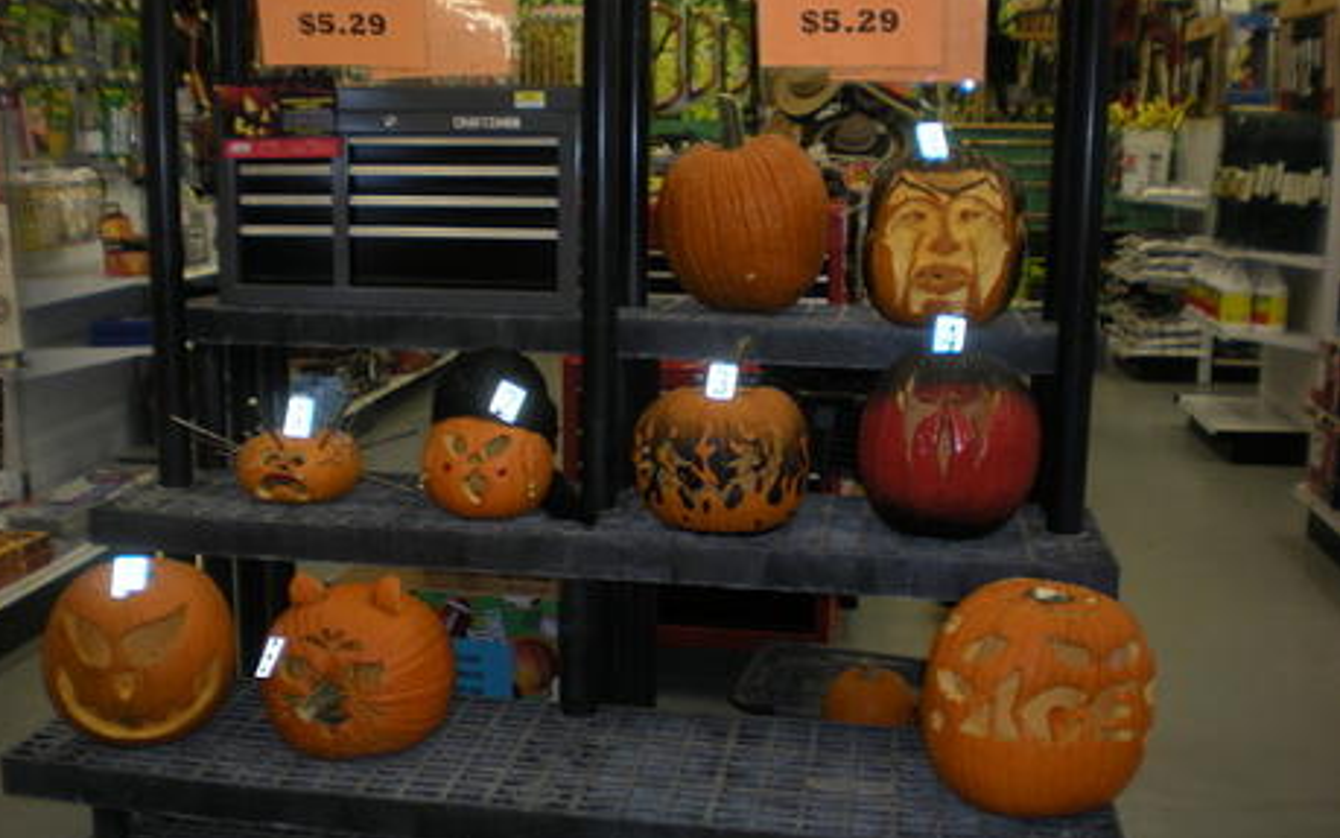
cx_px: 661
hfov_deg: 48.2
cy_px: 435
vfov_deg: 31.3
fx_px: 1497
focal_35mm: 41
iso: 64
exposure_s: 1/30
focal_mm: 6.3
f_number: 3.1
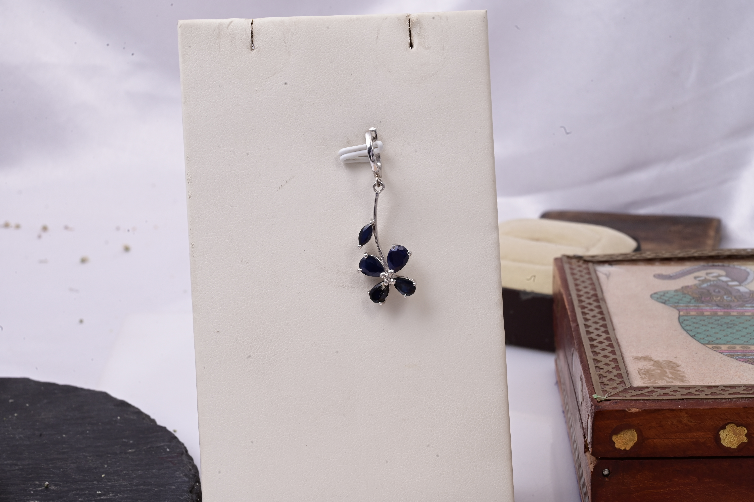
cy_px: 251
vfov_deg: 19.4
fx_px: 1465
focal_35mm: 70
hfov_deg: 28.9
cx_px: 377
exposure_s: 1/100
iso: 500
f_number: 22
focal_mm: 70
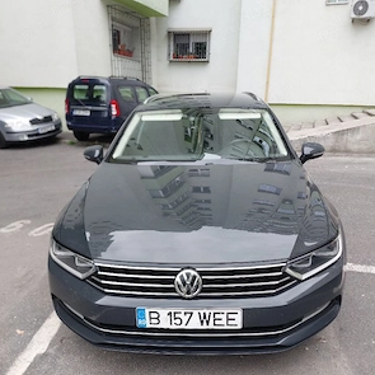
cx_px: 186
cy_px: 224
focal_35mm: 30
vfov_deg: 53.7
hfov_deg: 54.0
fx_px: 368
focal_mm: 5.23
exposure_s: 1/120
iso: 40
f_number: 1.8
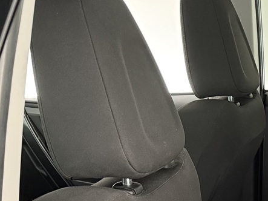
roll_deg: -1.9
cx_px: 353
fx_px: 604
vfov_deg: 16.7
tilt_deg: -27.7
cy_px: 323
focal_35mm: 78
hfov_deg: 22.3
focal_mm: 6.76
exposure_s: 1/25
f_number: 1.78
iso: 800
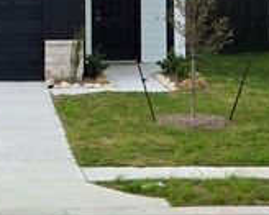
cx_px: -34
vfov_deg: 7.5
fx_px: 1631
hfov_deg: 9.3
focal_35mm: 205
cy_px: -58
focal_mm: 7.9
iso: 50
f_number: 2.4
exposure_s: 1/2500
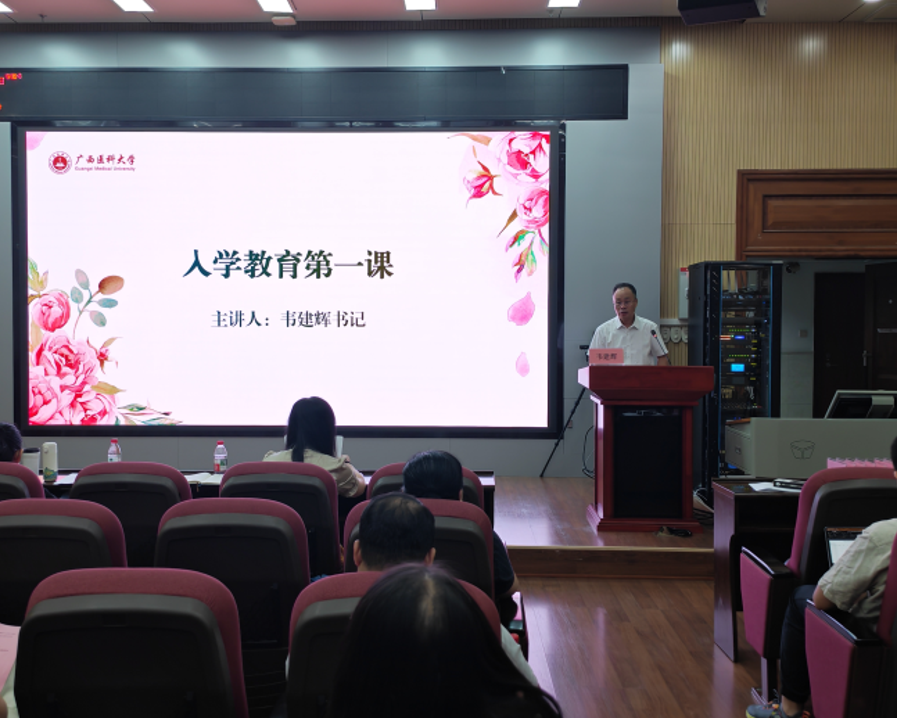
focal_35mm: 38
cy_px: 361
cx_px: 437
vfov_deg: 39.2
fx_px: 1009
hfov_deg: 47.9
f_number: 1.9
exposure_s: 1/91
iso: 250
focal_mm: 6.12
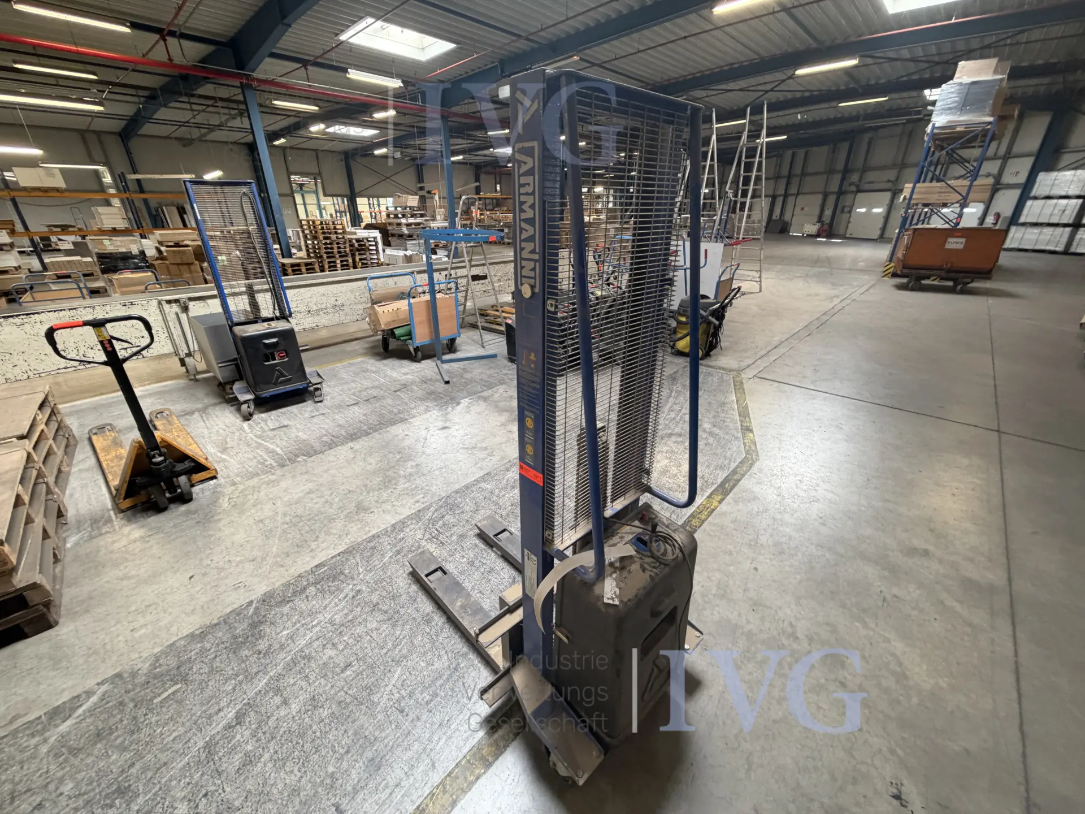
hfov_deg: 102.1
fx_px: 439
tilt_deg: -21.1
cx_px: 542
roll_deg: +2.6
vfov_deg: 85.7
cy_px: 407
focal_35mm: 14
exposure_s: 1/50
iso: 250
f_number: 2.2
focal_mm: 2.22
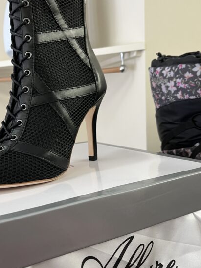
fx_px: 294
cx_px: 72
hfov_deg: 37.5
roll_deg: +2.3
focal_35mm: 38
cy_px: 129
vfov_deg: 48.9
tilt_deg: -7.1
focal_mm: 5.1
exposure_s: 1/50
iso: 64
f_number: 1.6
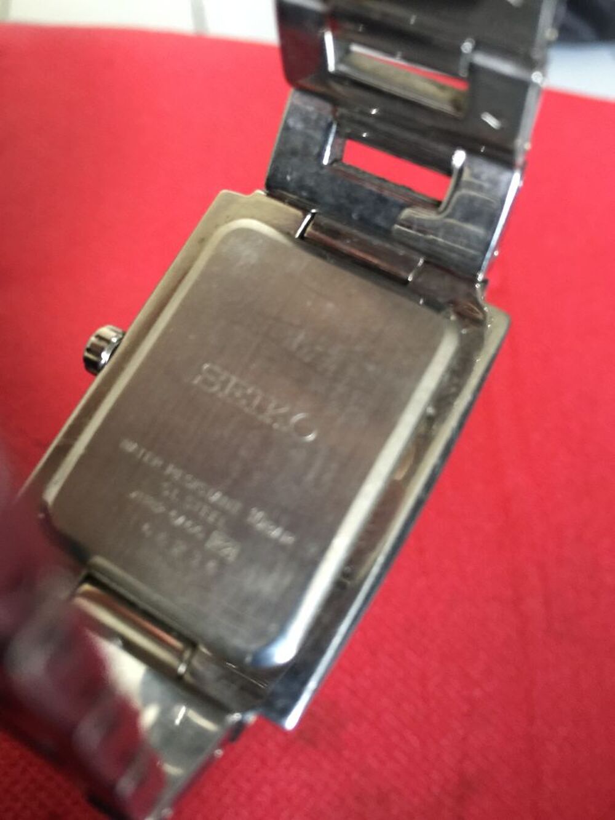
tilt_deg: -60.4
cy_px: 410
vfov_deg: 61.7
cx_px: 308
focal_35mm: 29
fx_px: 687
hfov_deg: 48.2
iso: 100
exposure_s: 1/10
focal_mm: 4.15
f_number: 2.2
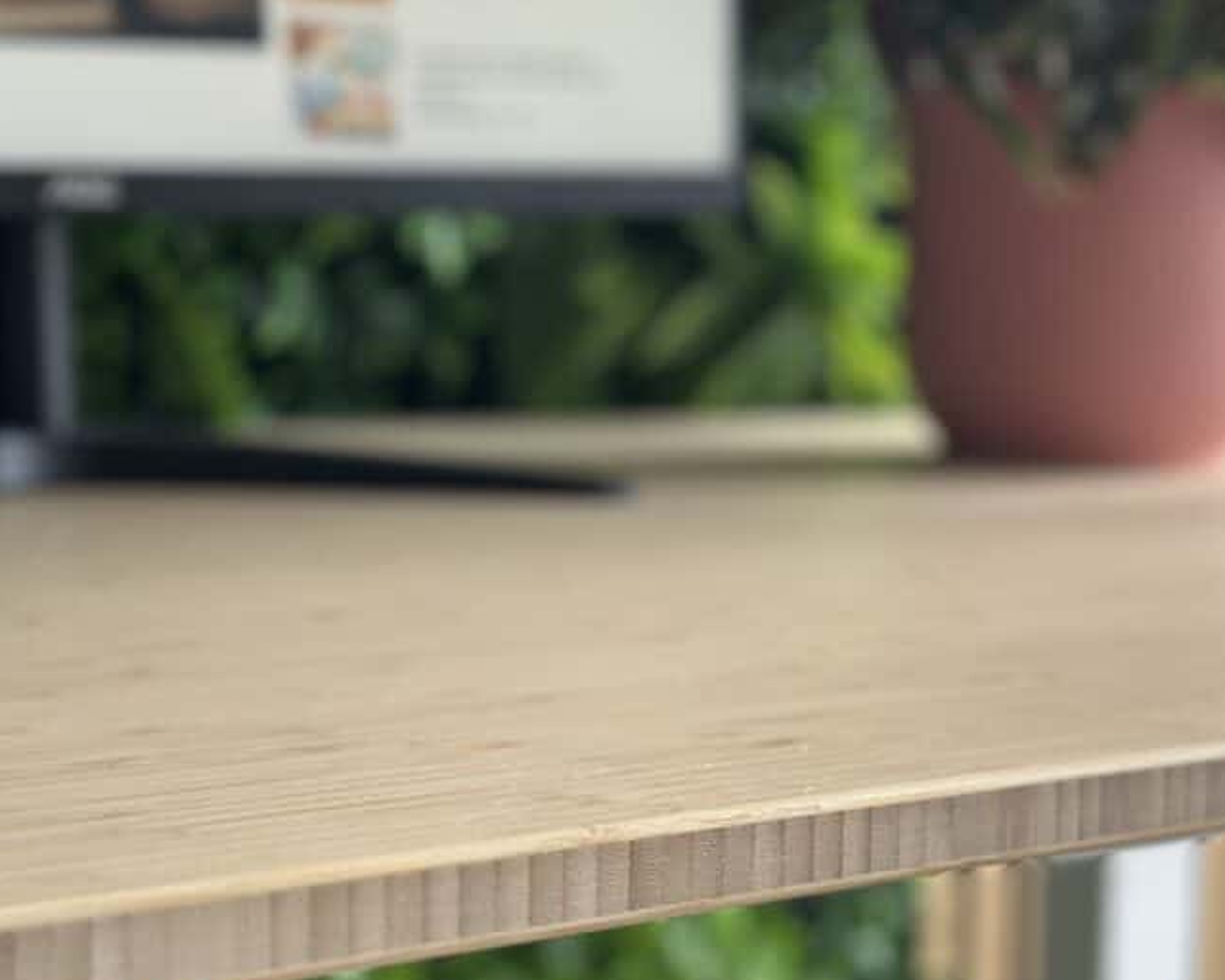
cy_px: 580
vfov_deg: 20.4
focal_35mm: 75
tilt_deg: -8.3
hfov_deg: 25.1
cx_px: 915
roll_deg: -1.4
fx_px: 2719
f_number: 1.78
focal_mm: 6.86
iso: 80
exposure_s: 1/202
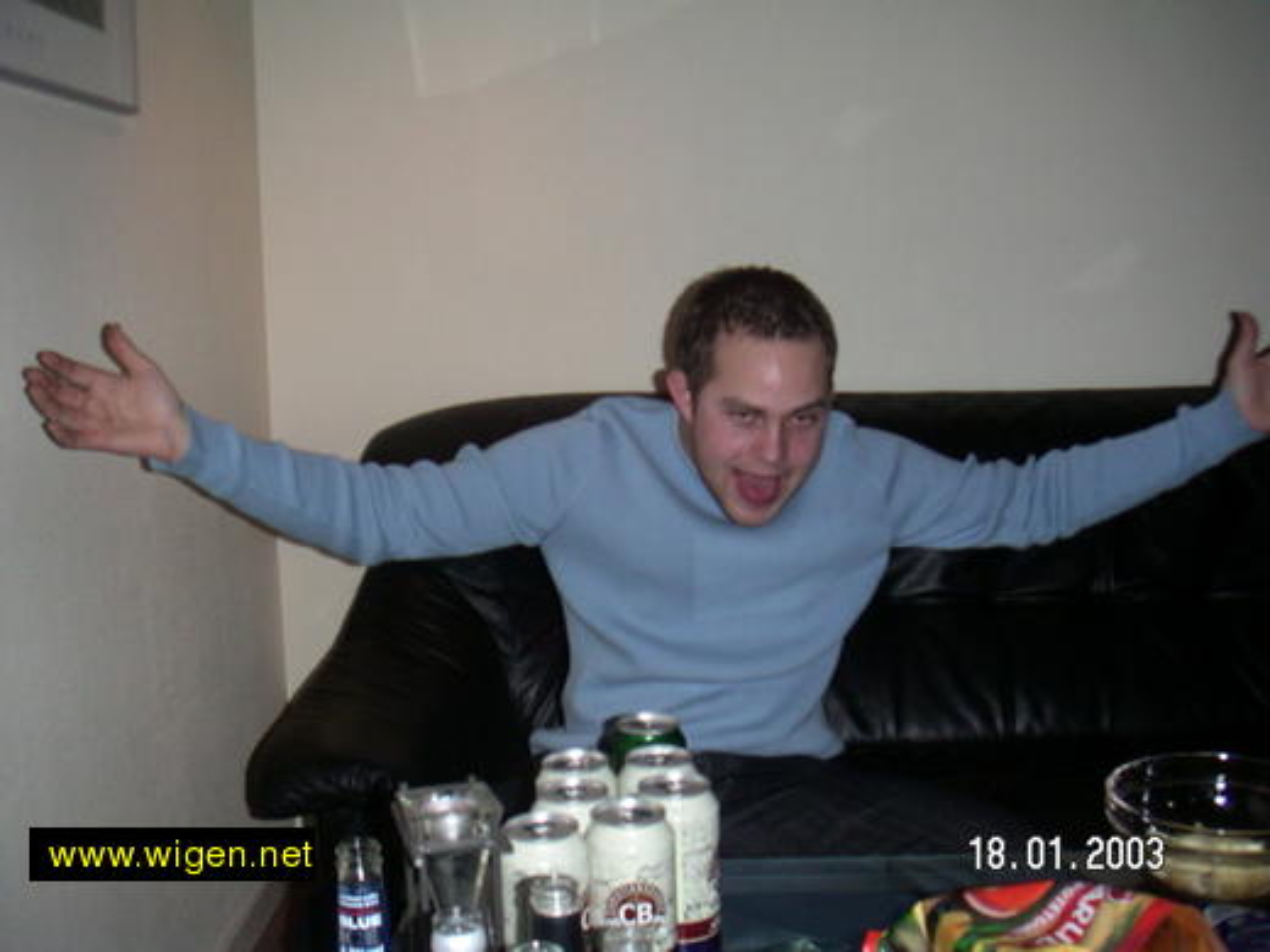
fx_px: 1394
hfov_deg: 49.0
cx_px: 635
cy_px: 476
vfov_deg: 37.7
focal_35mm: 38
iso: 160
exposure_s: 1/50
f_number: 2.8
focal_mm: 6
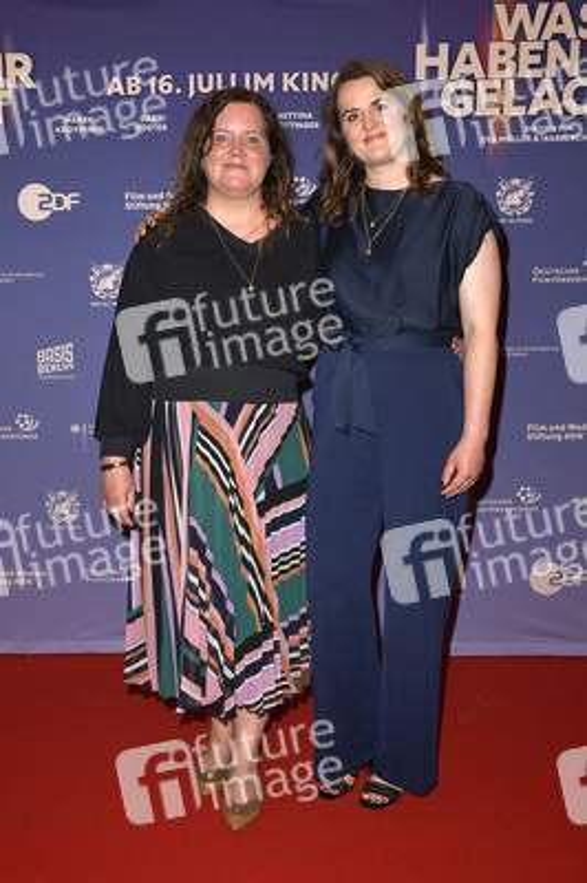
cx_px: 294
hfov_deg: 44.9
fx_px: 710
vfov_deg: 63.7
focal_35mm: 29
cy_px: 442
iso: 640
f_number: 5.6
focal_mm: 29
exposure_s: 1/200
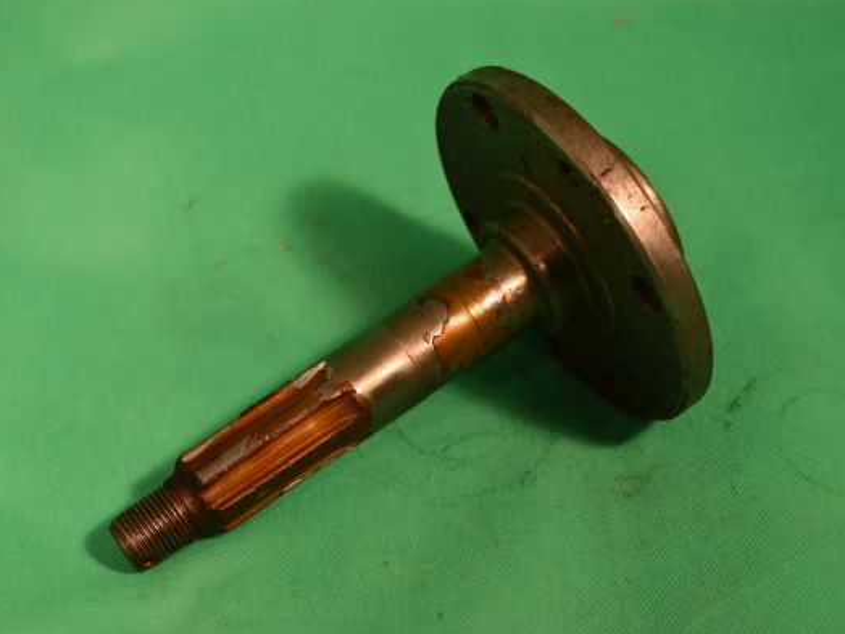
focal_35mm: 66
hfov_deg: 29.4
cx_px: 376
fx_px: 1611
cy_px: 316
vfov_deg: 22.3
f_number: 7.1
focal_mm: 40
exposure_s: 1/200
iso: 400
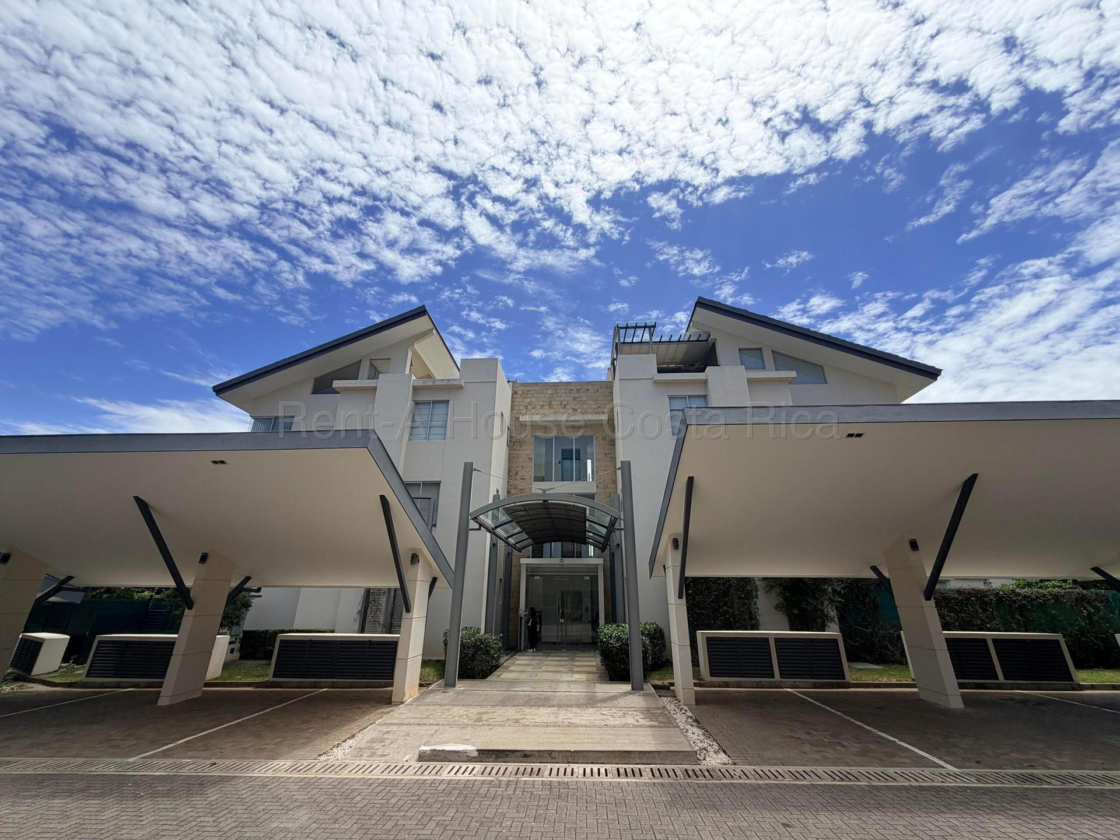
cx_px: 560
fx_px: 453
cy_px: 420
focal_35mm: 14
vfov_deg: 85.7
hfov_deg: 102.1
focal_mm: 2.22
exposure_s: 1/1368
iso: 25
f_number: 2.2
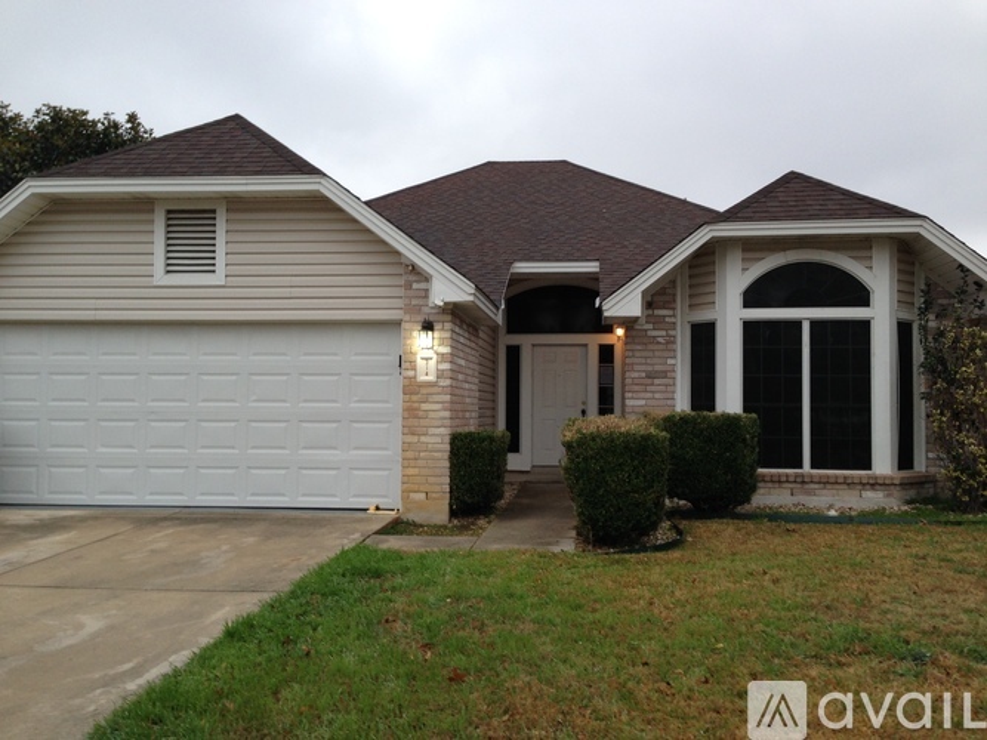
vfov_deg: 42.9
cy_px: 370
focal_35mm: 33
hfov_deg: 55.4
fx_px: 941
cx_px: 494
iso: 50
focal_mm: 4.12
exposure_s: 1/30
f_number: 2.4
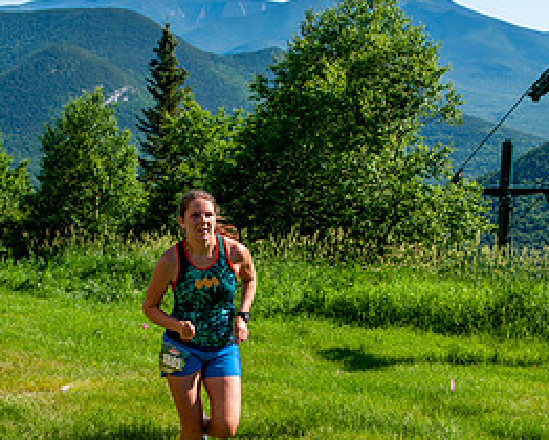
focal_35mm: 82
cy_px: 390
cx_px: 286
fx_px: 1333
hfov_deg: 23.3
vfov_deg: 18.5
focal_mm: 34
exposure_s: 1/400
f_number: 8
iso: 200
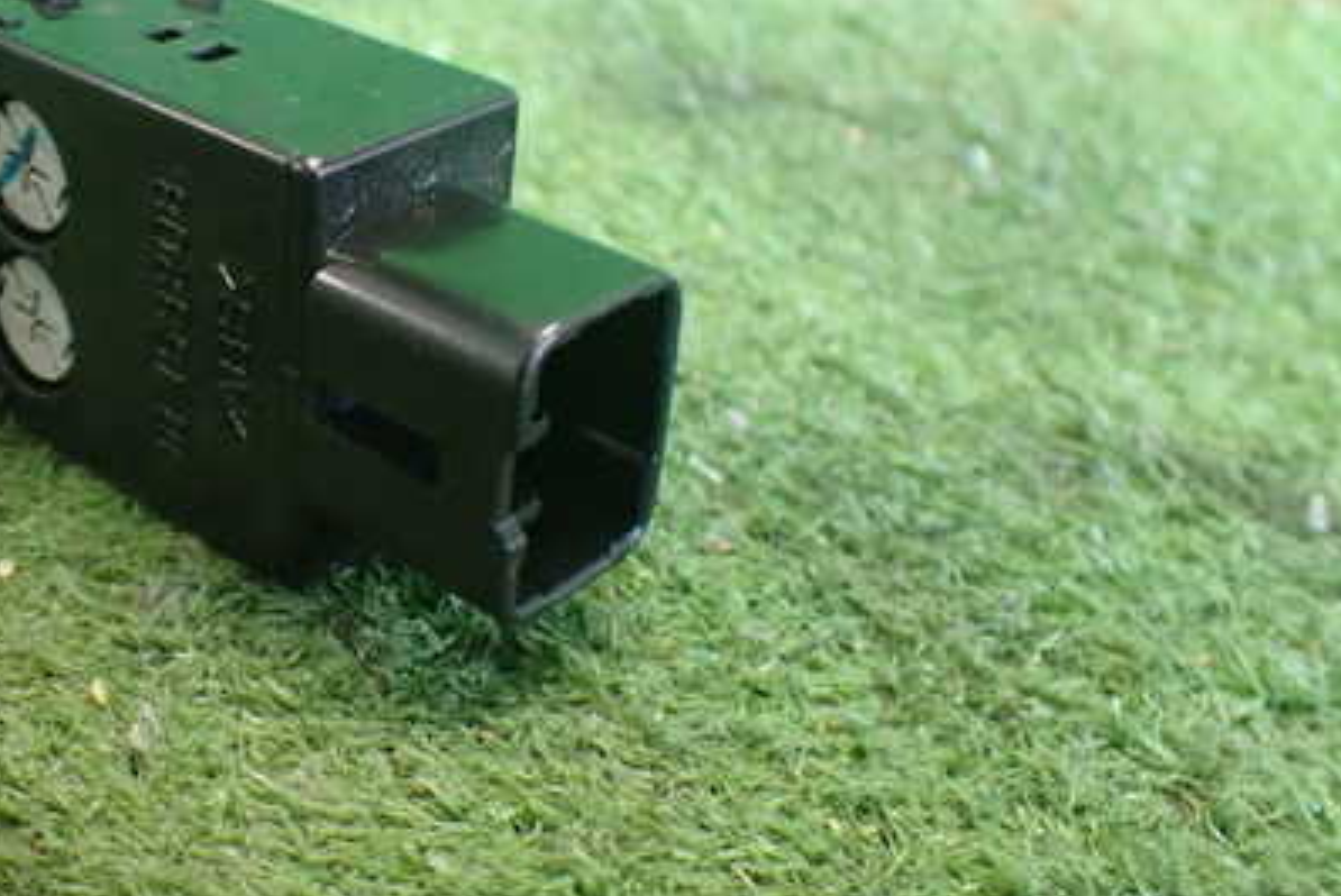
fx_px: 1752
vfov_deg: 28.4
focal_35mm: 47
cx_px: 340
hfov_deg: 40.7
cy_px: 266
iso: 800
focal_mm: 5.4
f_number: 2.3
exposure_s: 1/50
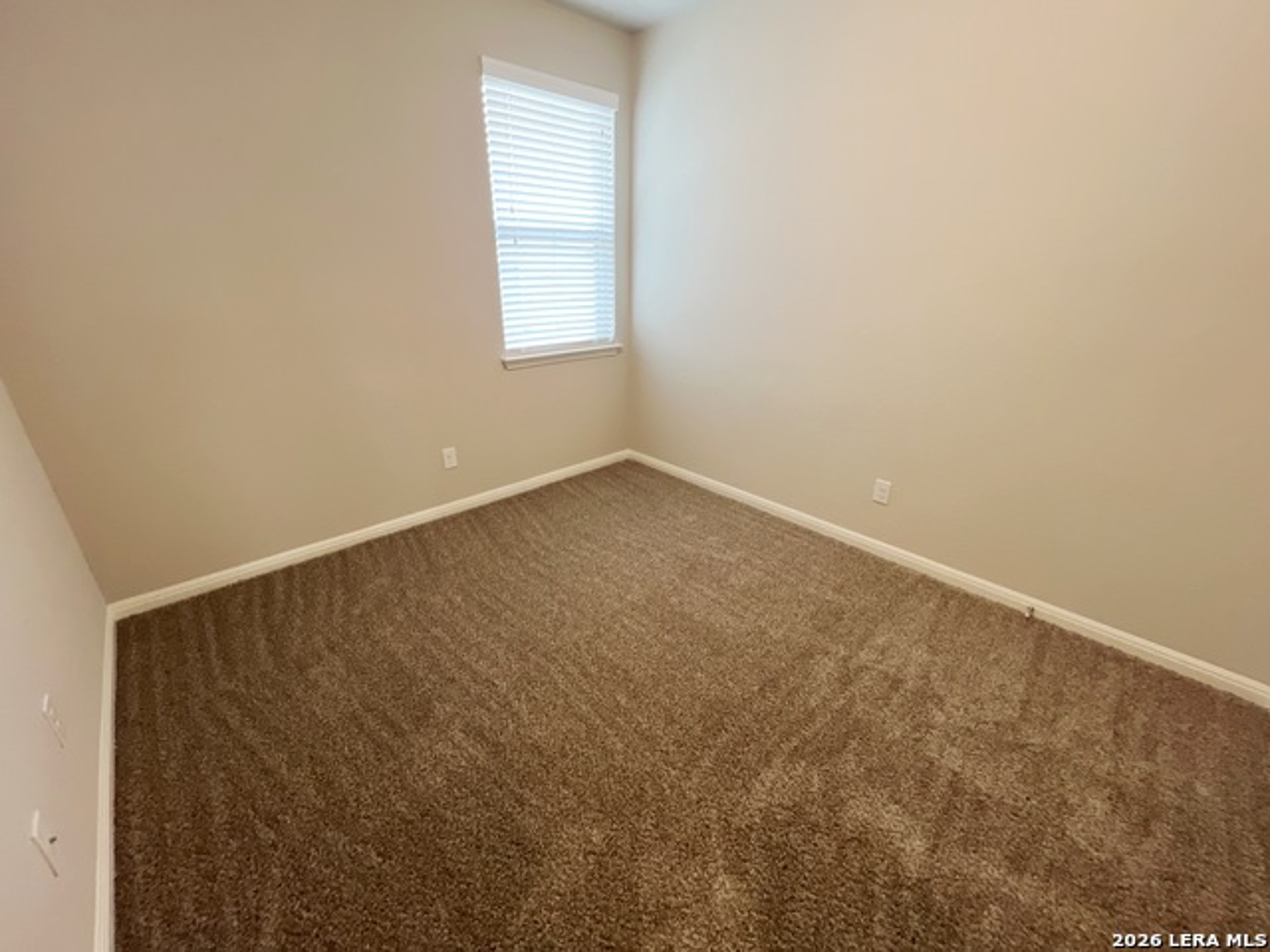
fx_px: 477
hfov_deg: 106.2
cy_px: 476
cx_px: 635
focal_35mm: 13
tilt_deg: -23.2
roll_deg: -1.1
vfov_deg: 89.9
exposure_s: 1/60
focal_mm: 1.57
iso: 500
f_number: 1.8
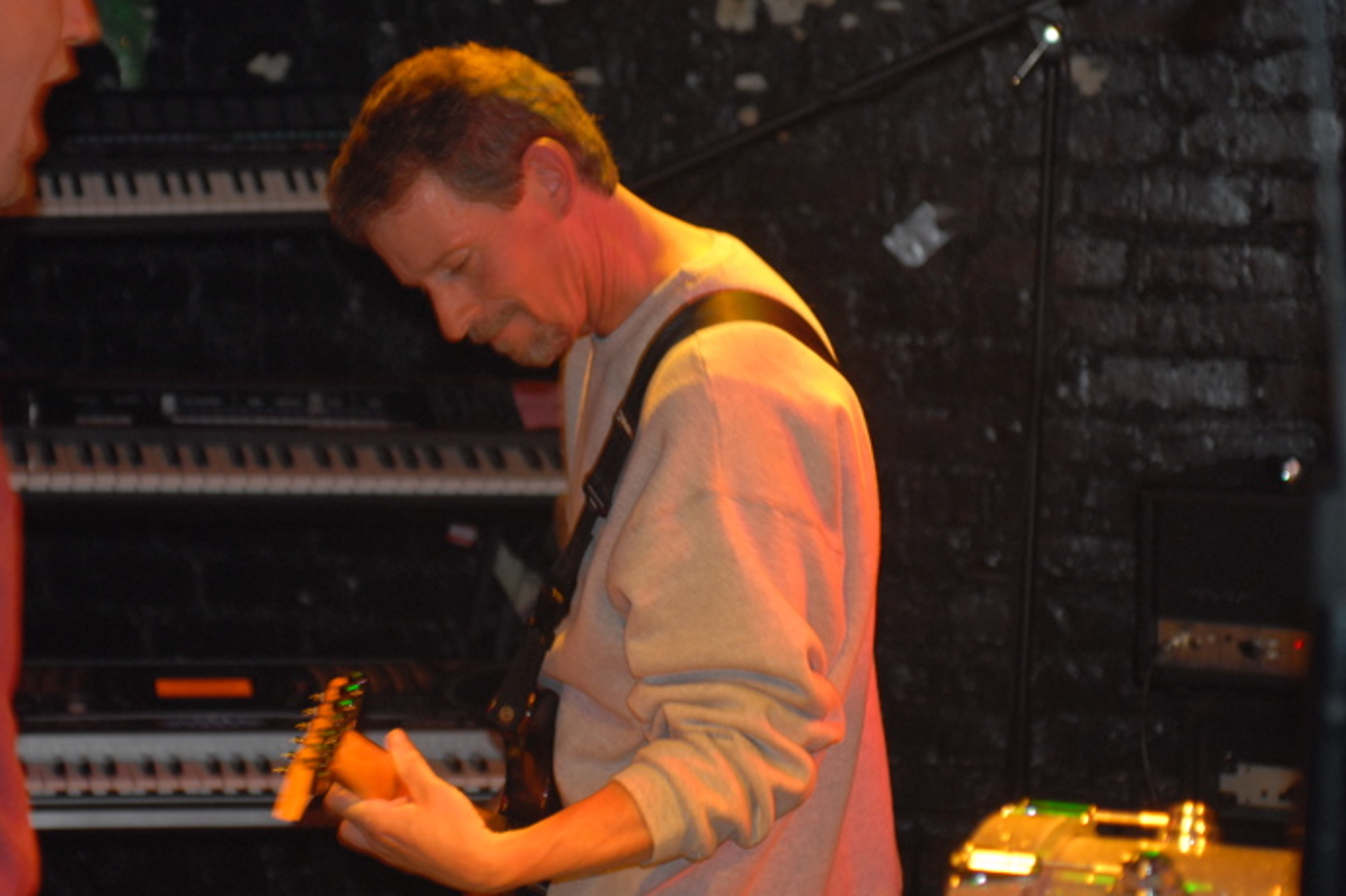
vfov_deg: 11.2
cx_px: 568
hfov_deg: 16.8
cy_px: 497
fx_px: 4560
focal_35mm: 122
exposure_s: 1/30
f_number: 2.8
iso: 400
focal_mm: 70
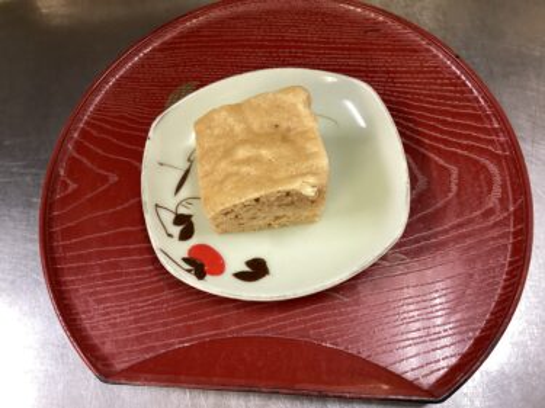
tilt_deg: -70.0
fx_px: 488
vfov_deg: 45.4
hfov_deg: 58.4
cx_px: 272
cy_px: 204
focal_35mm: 31
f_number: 2.4
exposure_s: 1/60
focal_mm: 3.3
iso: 160
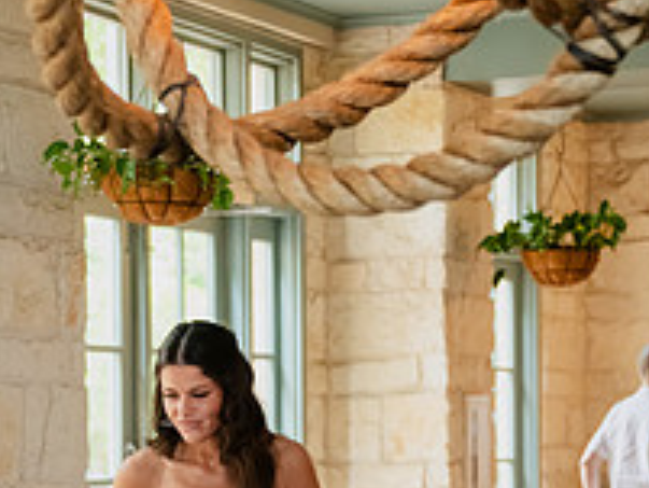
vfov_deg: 11.0
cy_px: 551
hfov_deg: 14.7
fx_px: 2495
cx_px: 107
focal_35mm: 133
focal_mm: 48
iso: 3200
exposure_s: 1/160
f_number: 2.8
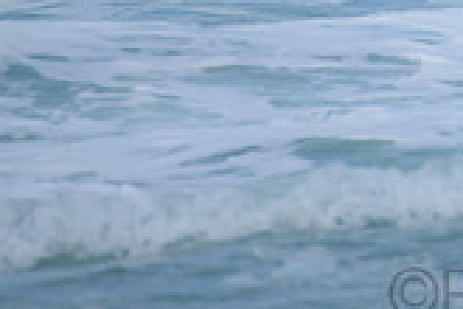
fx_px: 22595
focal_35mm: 1757
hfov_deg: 1.2
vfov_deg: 0.8
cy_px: -173
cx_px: 606
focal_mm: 500
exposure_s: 1/2000
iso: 320
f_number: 5.6
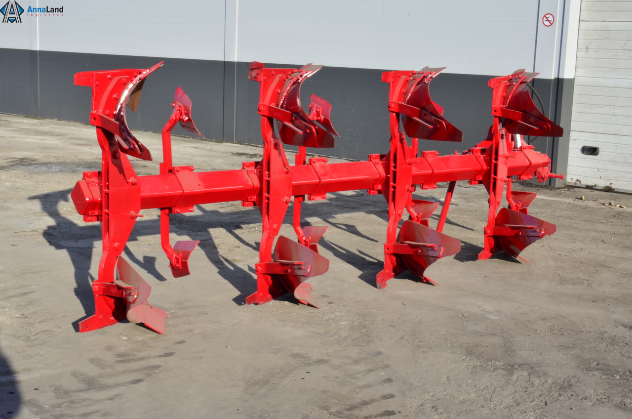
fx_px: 920
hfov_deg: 37.9
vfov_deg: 25.6
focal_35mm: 52
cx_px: 316
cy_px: 210
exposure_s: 1/20
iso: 125
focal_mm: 35
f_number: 29
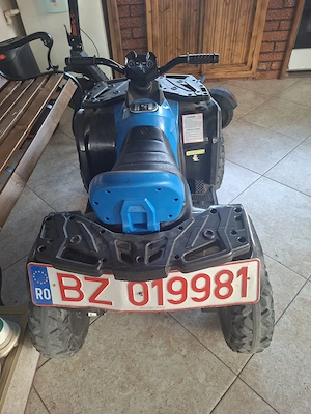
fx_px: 276
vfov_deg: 73.9
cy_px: 207
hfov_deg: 58.9
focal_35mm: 23
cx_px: 156
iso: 320
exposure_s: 1/33
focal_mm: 5.54
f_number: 1.8
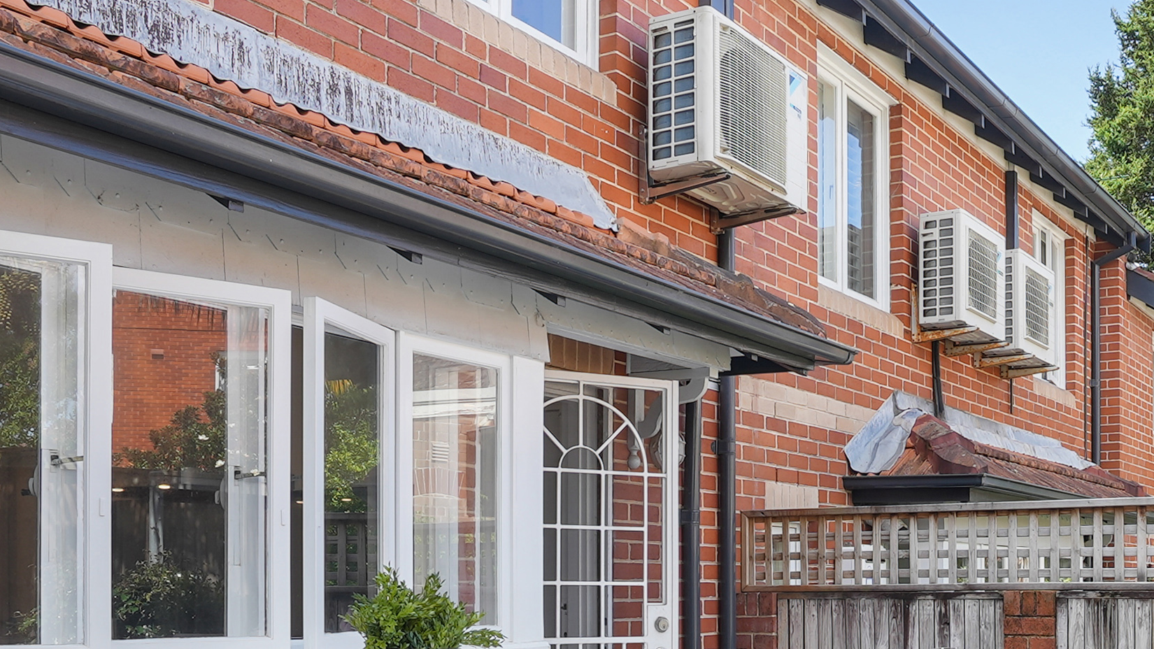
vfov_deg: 27.2
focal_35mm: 42
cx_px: 785
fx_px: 1285
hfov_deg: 47.4
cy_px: 600
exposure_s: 1/13
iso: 100
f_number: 10
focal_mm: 16
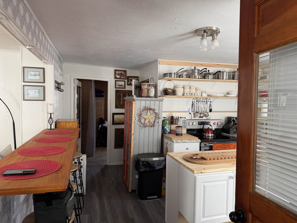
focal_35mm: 24
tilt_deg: -2.9
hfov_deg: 71.6
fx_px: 206
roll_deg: -1.5
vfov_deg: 56.8
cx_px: 148
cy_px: 112
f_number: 1.78
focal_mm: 6.76
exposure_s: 1/121
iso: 200
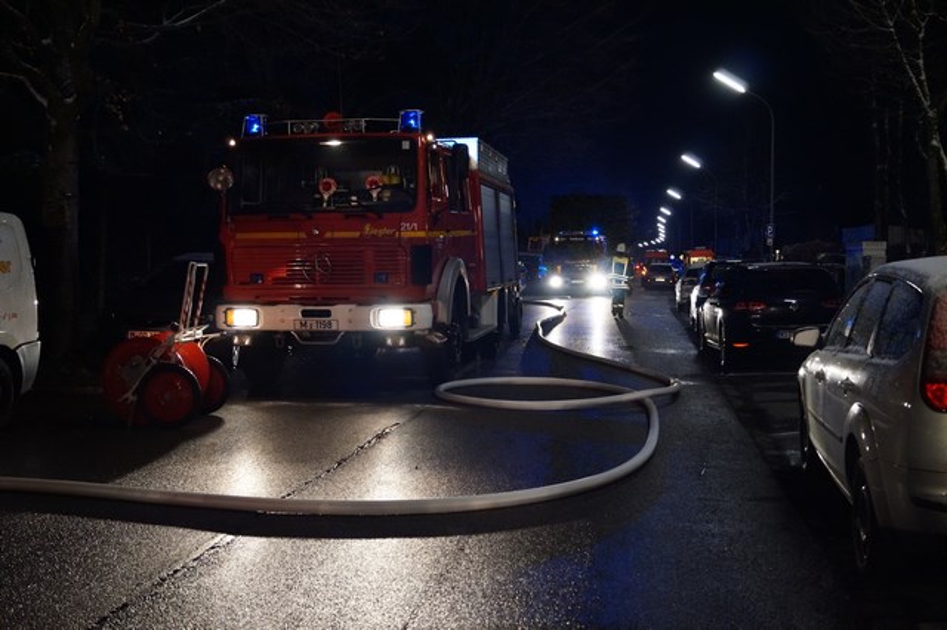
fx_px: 1025
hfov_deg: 49.6
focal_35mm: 39
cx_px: 474
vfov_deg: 34.2
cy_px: 315
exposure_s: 1/60
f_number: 4.5
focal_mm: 26
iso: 5000
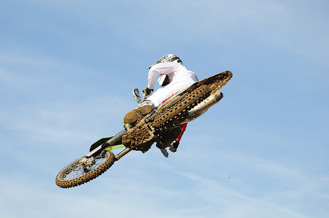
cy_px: 109
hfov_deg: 14.0
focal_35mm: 147
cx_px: 164
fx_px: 1342
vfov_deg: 9.3
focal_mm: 98
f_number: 8
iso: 640
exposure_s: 1/1600
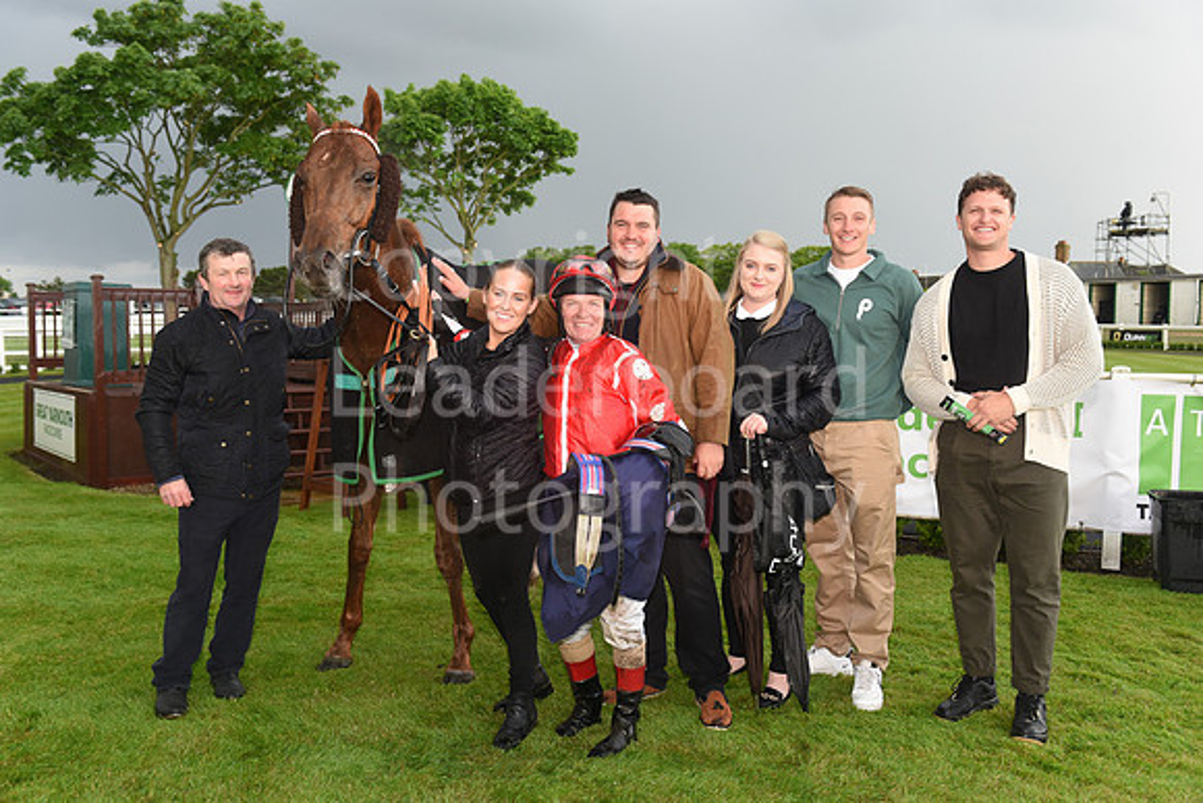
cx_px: 602
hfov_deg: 58.7
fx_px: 1070
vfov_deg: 41.1
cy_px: 402
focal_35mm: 32
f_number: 5.6
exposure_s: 1/500
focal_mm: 32
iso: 1250
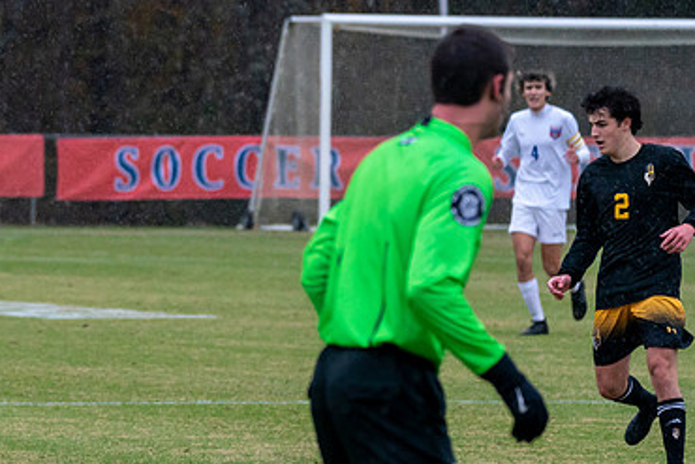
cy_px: 261
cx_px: -53
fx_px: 8826
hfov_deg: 4.5
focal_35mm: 457
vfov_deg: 3.0
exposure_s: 1/1000
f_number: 5.6
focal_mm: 198
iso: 2500
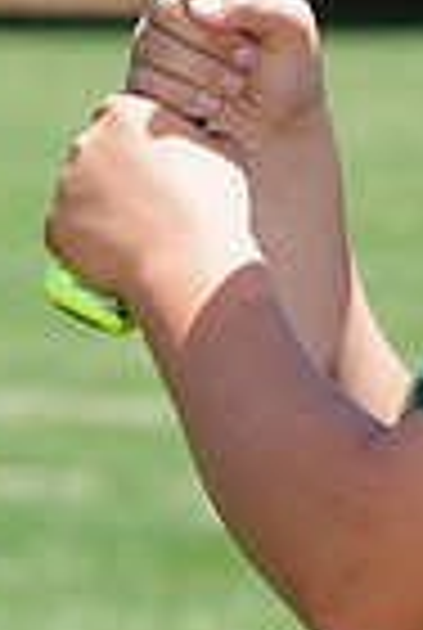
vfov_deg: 3.4
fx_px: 10592
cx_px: 592
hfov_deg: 2.3
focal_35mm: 604
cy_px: -261
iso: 200
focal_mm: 146
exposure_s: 1/200
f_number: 9
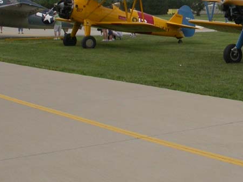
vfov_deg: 16.9
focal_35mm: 86
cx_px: 211
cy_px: 14
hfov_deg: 22.3
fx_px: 604
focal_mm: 7.85
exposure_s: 1/290
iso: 100
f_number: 7.5
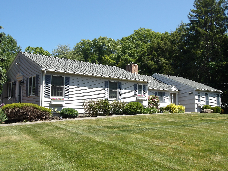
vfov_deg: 41.8
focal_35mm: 34
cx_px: 114
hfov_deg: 54.0
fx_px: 224
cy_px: 86
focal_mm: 6.1
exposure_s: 1/60
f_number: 11.6
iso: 100
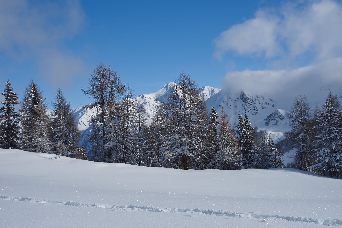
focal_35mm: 35
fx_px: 333
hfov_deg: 54.4
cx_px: 171
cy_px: 114
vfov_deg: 37.9
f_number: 8
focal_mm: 35
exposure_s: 1/800
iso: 200
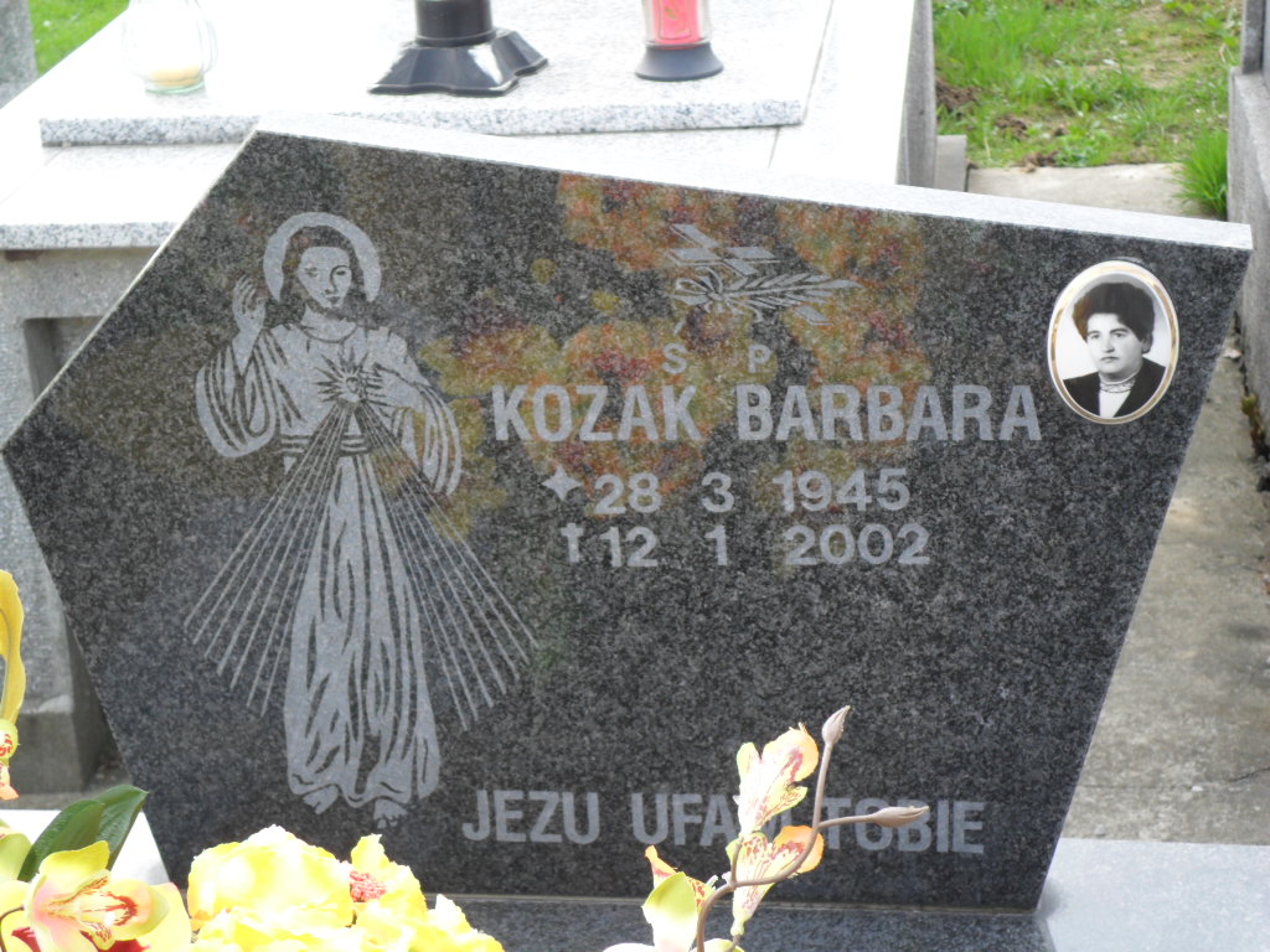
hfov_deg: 22.8
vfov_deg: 17.2
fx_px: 3155
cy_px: 476
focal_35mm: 86
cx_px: 635
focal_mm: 15.4
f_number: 4.3
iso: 100
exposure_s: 1/90
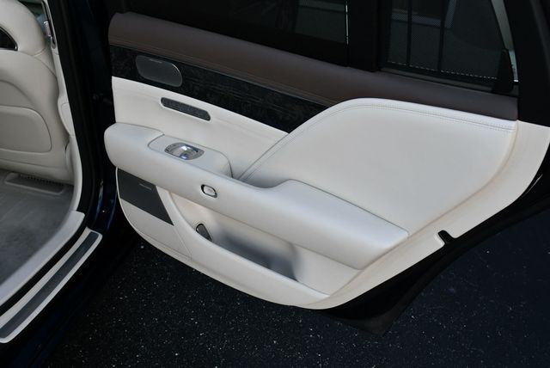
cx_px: 275
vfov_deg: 36.9
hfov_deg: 53.1
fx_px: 550
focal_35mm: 36
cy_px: 184
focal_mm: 18
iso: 220
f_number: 5.6
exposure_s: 1/250
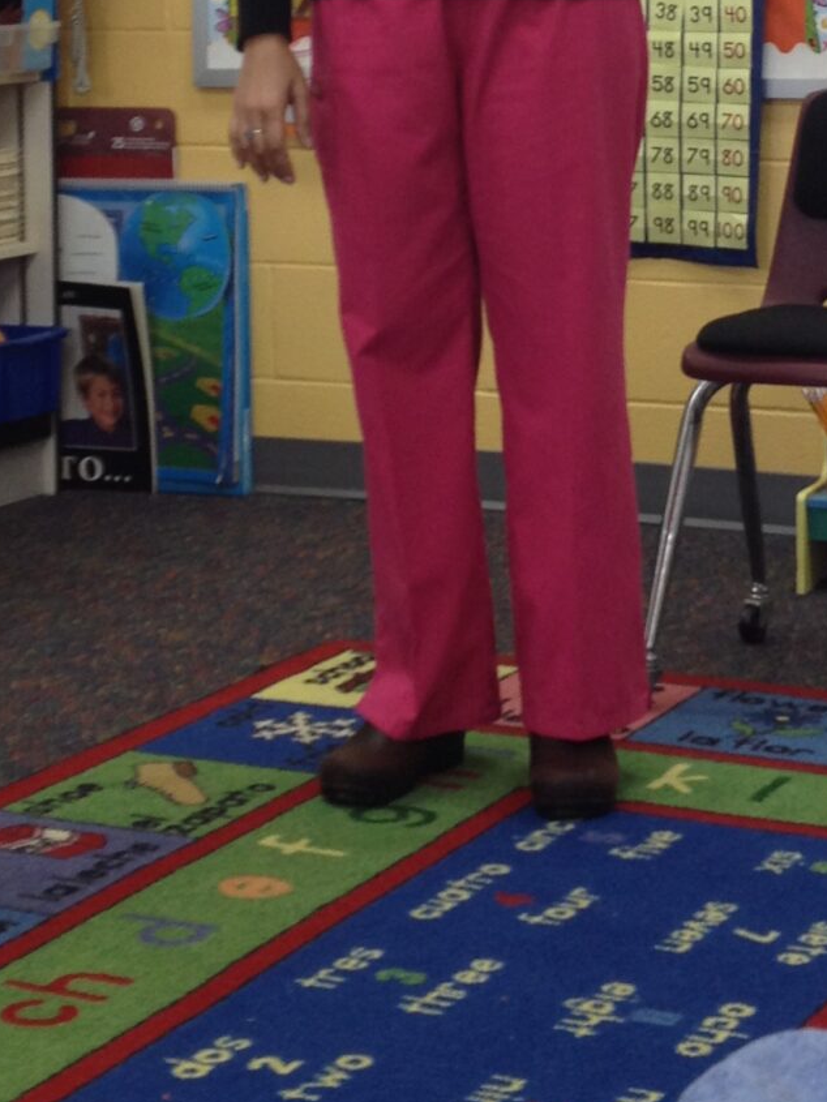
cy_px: 77
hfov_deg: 14.0
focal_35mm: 106
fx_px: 3376
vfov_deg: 18.2
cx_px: 489
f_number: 2.4
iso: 50
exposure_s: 1/24
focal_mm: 4.28
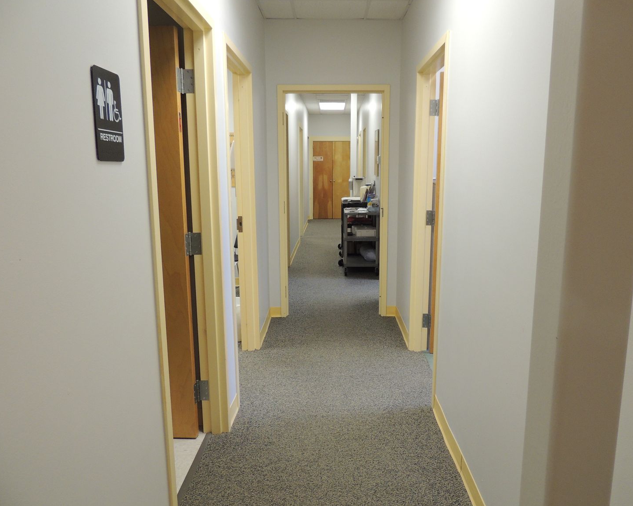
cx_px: 341
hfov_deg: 65.9
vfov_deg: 54.9
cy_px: 246
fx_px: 487
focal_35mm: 26
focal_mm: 4.3
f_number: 3
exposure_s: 1/30
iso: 250
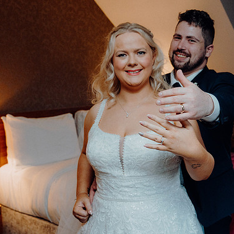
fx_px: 352
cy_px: 117
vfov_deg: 36.8
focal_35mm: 46
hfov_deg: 36.1
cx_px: 171
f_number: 5
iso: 2500
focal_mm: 35
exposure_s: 1/160
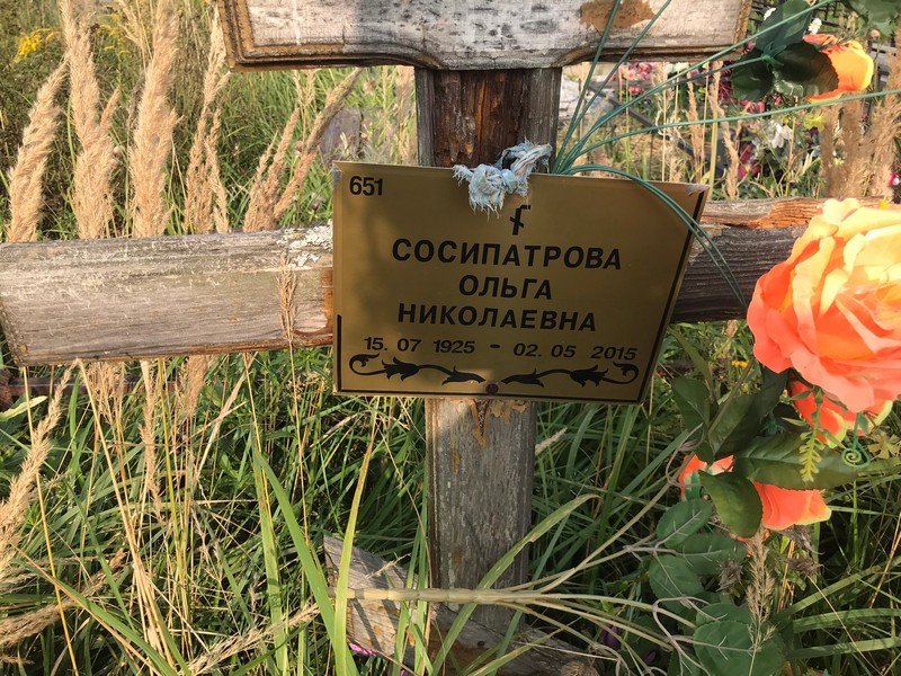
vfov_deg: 49.7
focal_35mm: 28
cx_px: 450
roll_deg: +3.5
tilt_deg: -28.7
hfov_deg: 63.4
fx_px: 729
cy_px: 338
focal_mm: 3.99
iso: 20
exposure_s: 1/912
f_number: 1.8
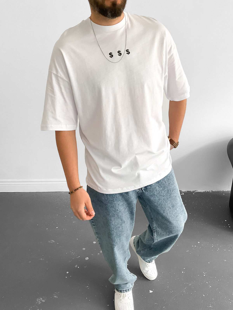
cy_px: 155
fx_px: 260
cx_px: 116
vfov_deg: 61.7
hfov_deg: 48.2
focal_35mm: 29
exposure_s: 1/95
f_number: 1.8
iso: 64
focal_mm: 3
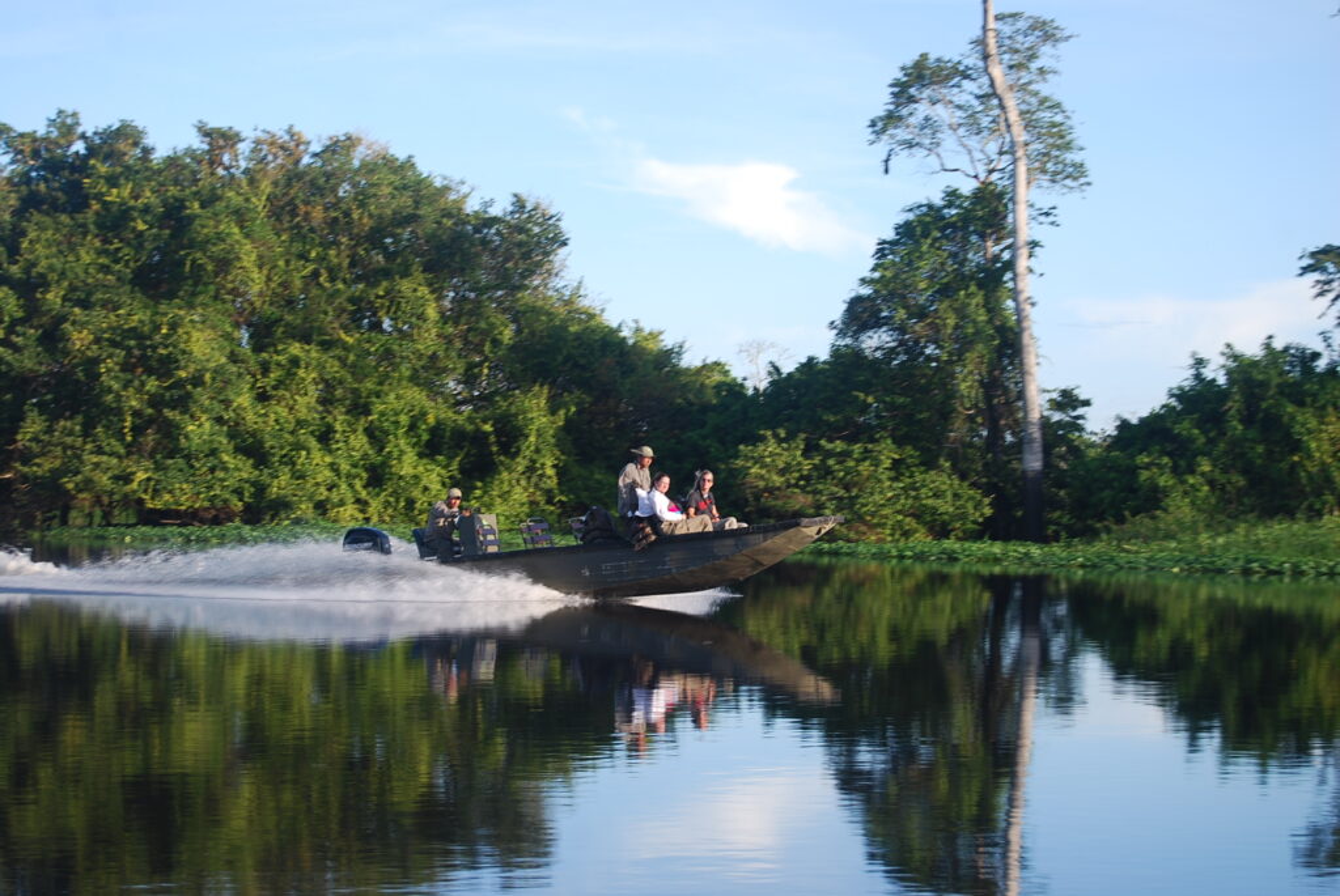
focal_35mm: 82
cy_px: 448
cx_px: 670
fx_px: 3074
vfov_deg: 16.6
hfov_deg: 24.6
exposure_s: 1/125
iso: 100
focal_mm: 55
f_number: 5.6
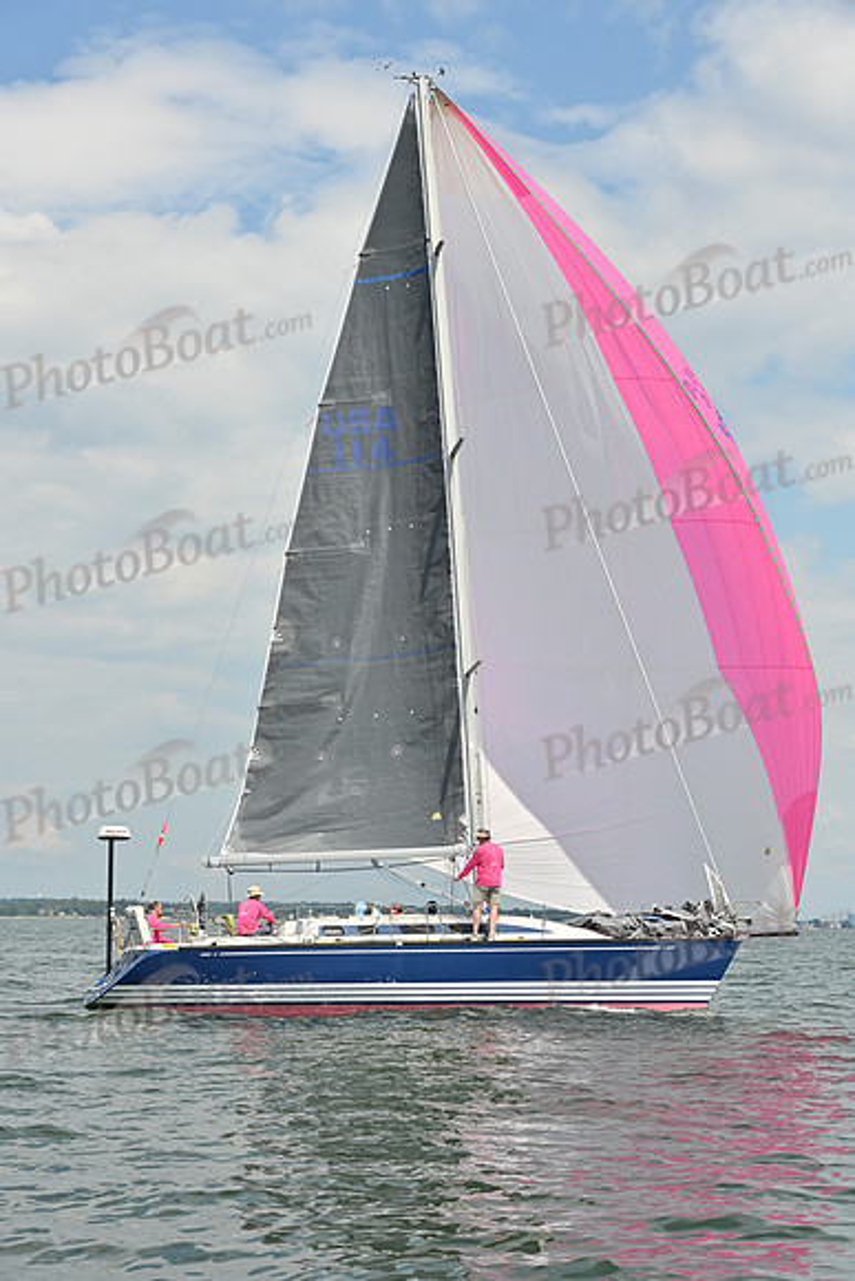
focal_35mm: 70
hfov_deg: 19.5
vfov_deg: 28.8
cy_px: 640
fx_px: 2492
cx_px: 428
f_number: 10
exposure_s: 1/1250
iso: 320
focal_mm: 70
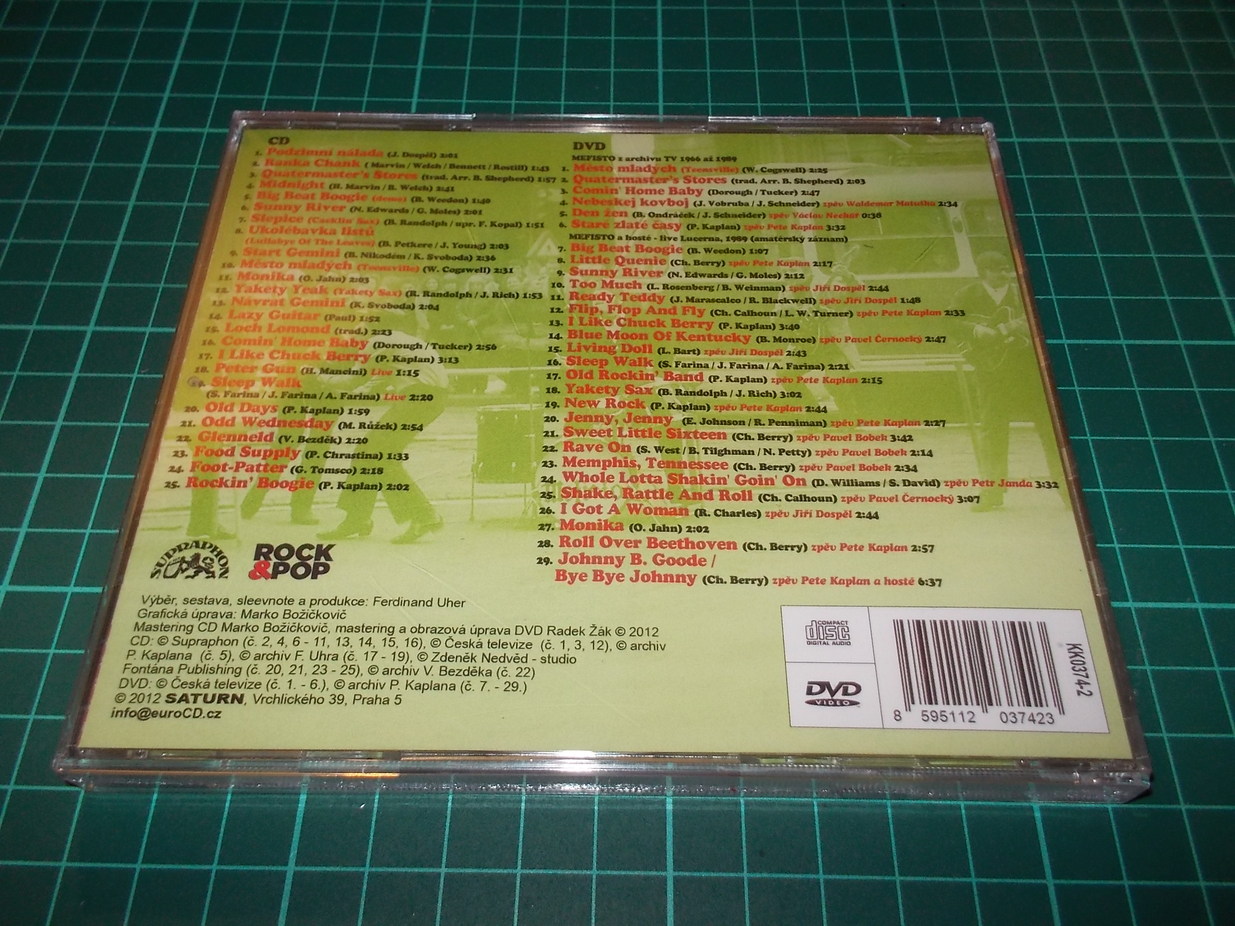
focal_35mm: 29
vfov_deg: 48.2
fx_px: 1035
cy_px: 463
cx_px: 618
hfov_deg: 61.7
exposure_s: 1/30
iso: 200
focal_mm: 4.1
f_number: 3.3
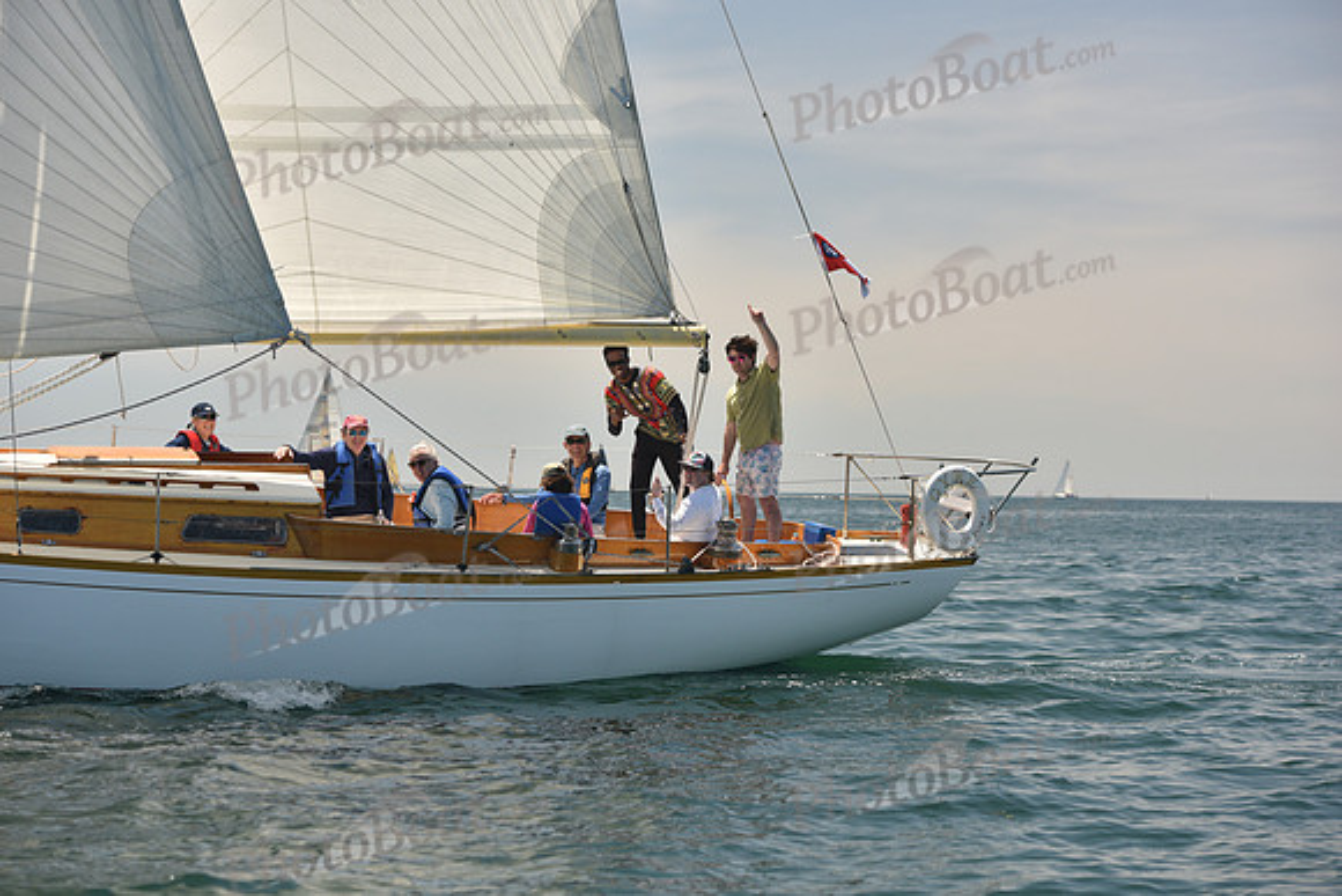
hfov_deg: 20.8
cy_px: 448
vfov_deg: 14.0
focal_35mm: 98
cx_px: 671
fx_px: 3654
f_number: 5
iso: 250
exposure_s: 1/800
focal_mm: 98
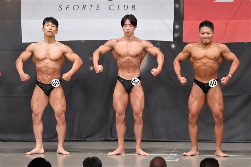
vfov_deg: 6.3
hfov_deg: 9.5
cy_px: 84
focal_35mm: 217
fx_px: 1512
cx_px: 126
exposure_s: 1/400
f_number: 5.6
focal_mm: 145
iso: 6400
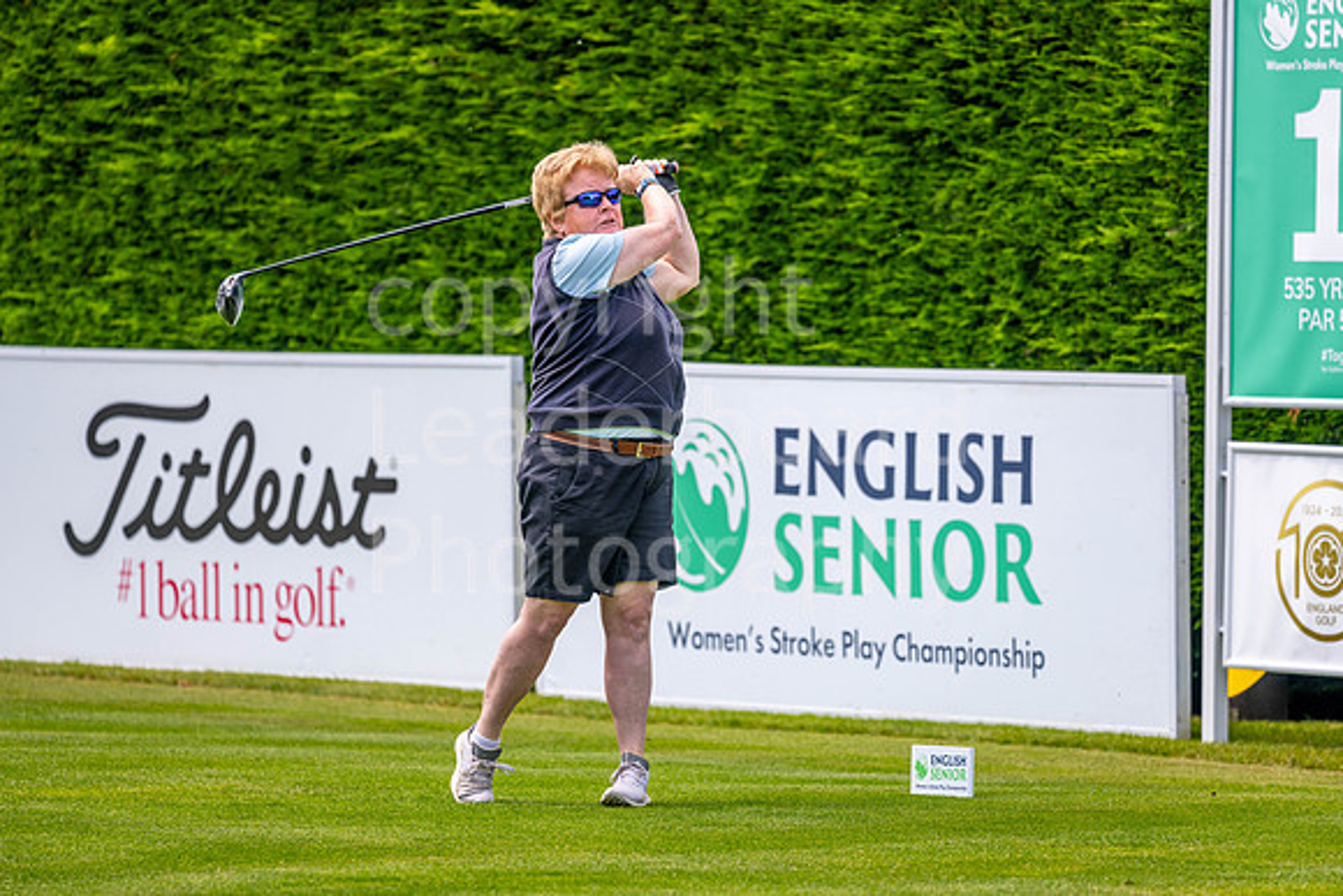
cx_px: 672
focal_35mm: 300
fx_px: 11194
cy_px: 448
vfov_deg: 4.6
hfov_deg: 6.9
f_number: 5
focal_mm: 300
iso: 200
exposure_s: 1/1000
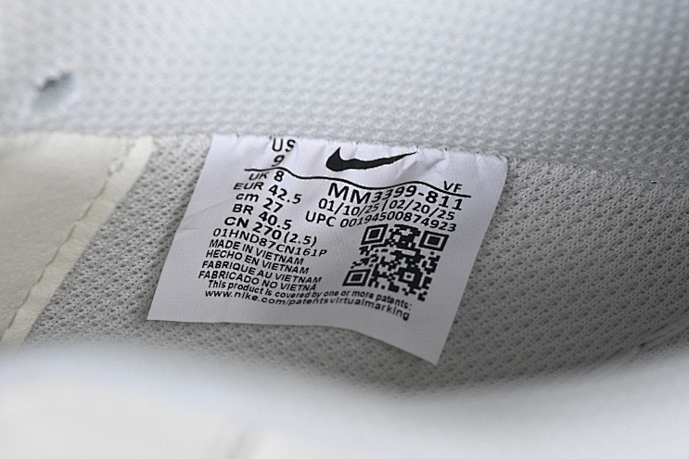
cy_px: 250
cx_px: 352
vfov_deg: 12.6
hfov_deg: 18.8
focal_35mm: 109
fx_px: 2086
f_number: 7.1
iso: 160
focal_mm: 50
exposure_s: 1/80
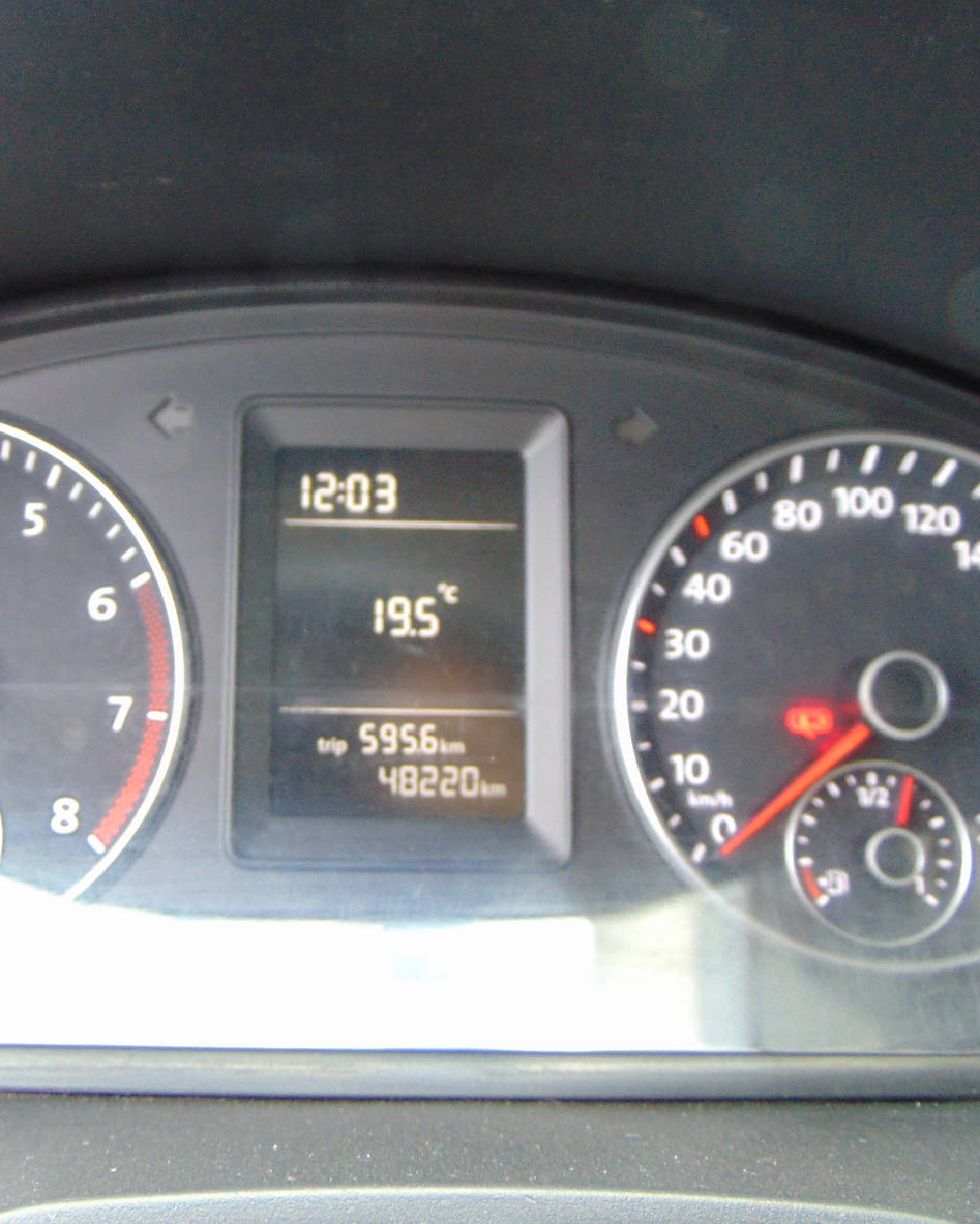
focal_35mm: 33
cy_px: 620
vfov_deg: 54.2
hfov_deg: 43.9
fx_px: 1196
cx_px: 325
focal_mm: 4.5
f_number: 3
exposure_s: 1/30
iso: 200
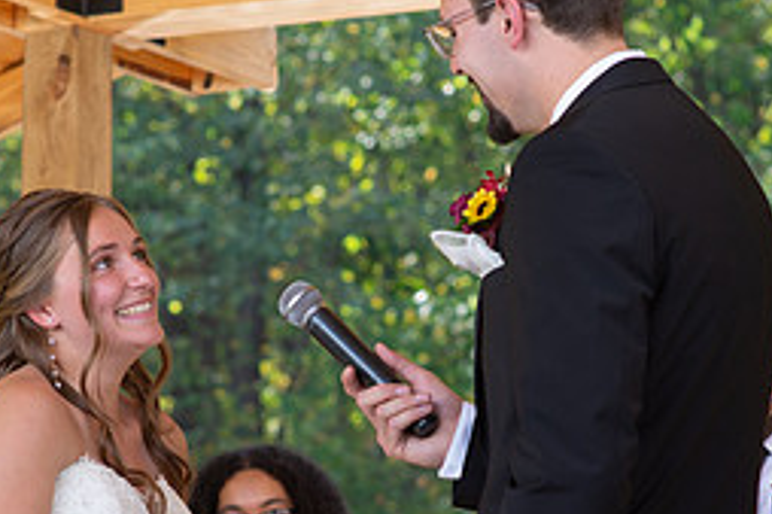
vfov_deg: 6.4
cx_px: 363
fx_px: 4586
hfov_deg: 9.6
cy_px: 426
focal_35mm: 214
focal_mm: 85
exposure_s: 1/320
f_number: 5
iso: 400
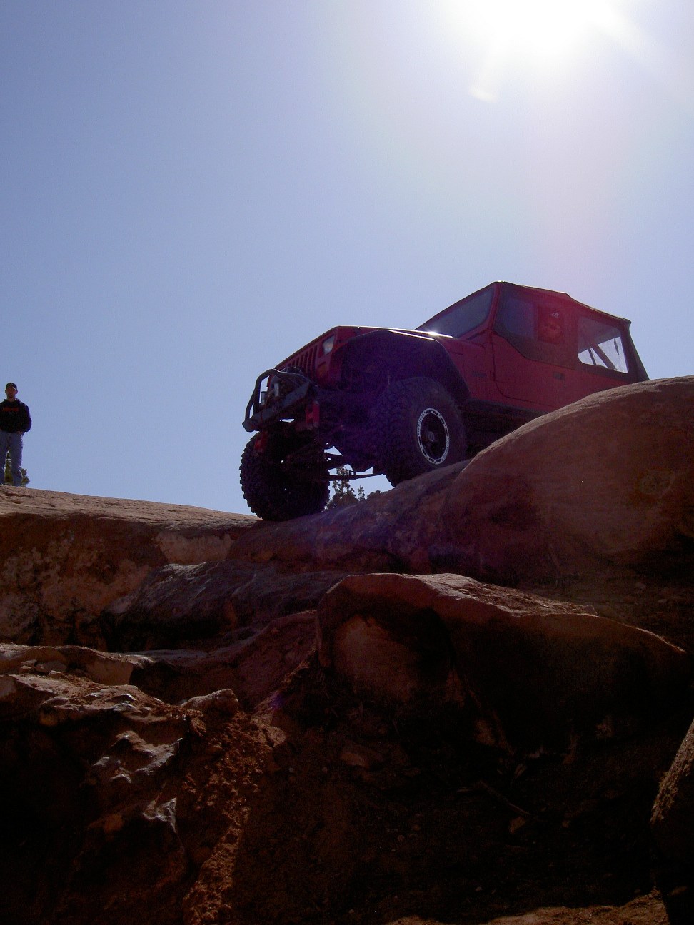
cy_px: 462
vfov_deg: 47.9
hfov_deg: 36.8
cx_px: 347
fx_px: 1043
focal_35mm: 39
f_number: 4.7
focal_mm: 8
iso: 100
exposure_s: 1/2000
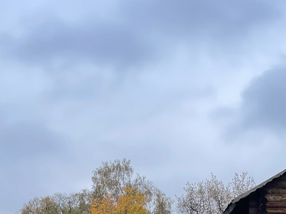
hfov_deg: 14.5
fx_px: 1123
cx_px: 137
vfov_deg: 10.7
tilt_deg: +6.5
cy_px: 245
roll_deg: -0.4
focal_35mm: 136
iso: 32
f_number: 2
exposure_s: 1/564
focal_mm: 6
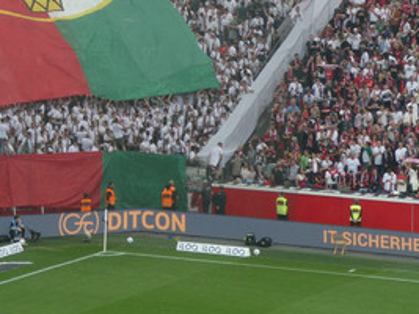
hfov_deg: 8.4
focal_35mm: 235
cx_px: 80
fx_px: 2843
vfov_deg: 6.3
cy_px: -41
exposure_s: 1/80
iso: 100
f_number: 5
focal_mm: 17.5
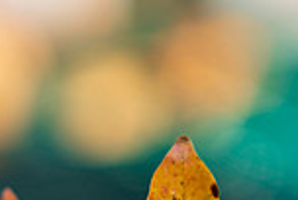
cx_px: -39
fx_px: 1269
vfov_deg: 8.8
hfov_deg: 13.1
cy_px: 294
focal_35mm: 153
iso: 100
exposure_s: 1/800
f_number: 2
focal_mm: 35
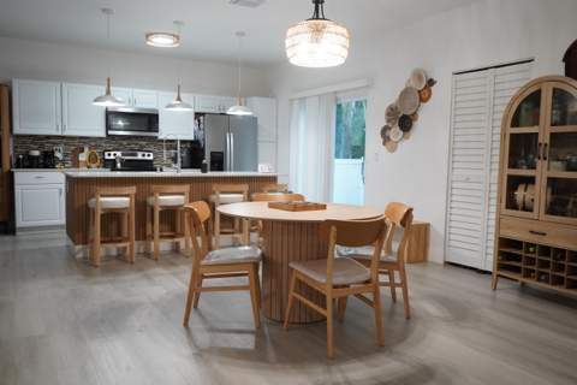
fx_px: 465
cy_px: 192
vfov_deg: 45.0
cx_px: 288
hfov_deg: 63.7
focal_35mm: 29
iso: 5000
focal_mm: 29
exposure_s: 1/125
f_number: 5.6
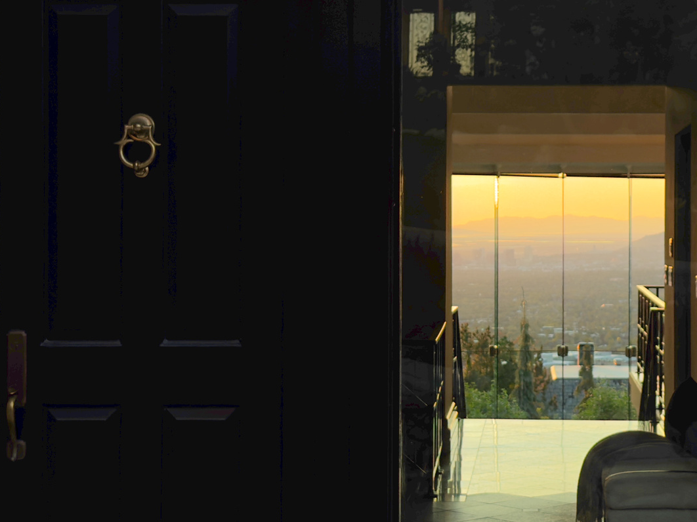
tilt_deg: +0.0
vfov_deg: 18.2
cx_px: 413
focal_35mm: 81
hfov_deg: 24.1
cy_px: 284
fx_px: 1631
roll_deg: -0.4
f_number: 1.78
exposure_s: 1/140
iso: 80
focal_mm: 6.76
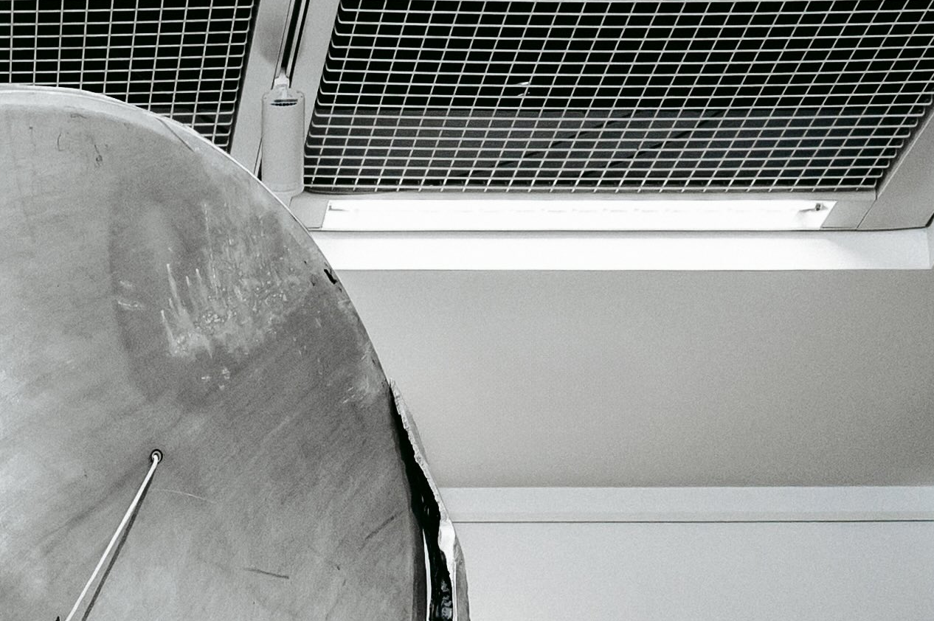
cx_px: -52
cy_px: 946
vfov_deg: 11.7
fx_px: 2903
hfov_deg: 17.7
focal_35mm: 112
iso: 1000
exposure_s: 1/125
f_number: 7.1
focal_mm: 24
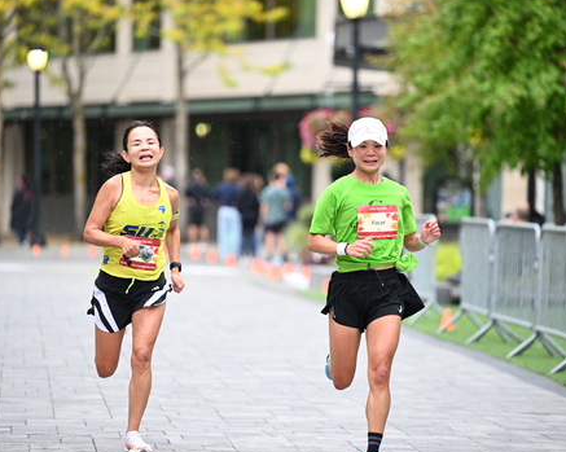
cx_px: 267
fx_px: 3365
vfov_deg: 7.7
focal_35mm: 201
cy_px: 221
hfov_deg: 9.6
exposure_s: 1/1250
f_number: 2.8
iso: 1250
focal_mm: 170
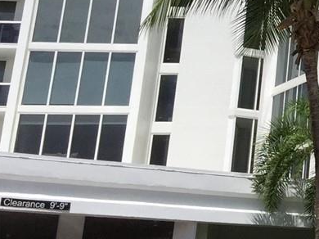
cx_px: 650
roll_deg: +0.4
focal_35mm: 119
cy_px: -69
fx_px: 1096
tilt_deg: +21.6
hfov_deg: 13.9
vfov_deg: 12.1
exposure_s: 1/3597
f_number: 2.2
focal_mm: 4.15
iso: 32
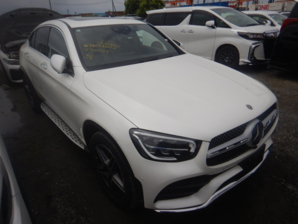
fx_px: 207
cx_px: 149
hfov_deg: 71.6
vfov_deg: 56.8
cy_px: 112
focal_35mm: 24
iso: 125
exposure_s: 1/1250
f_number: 2.8
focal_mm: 4.3
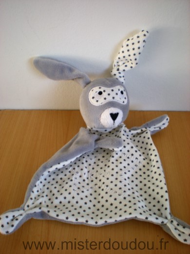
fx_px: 278
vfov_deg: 49.0
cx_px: 95
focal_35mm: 38
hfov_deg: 37.7
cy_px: 127
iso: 64
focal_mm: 6.3
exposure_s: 1/77
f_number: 3.1
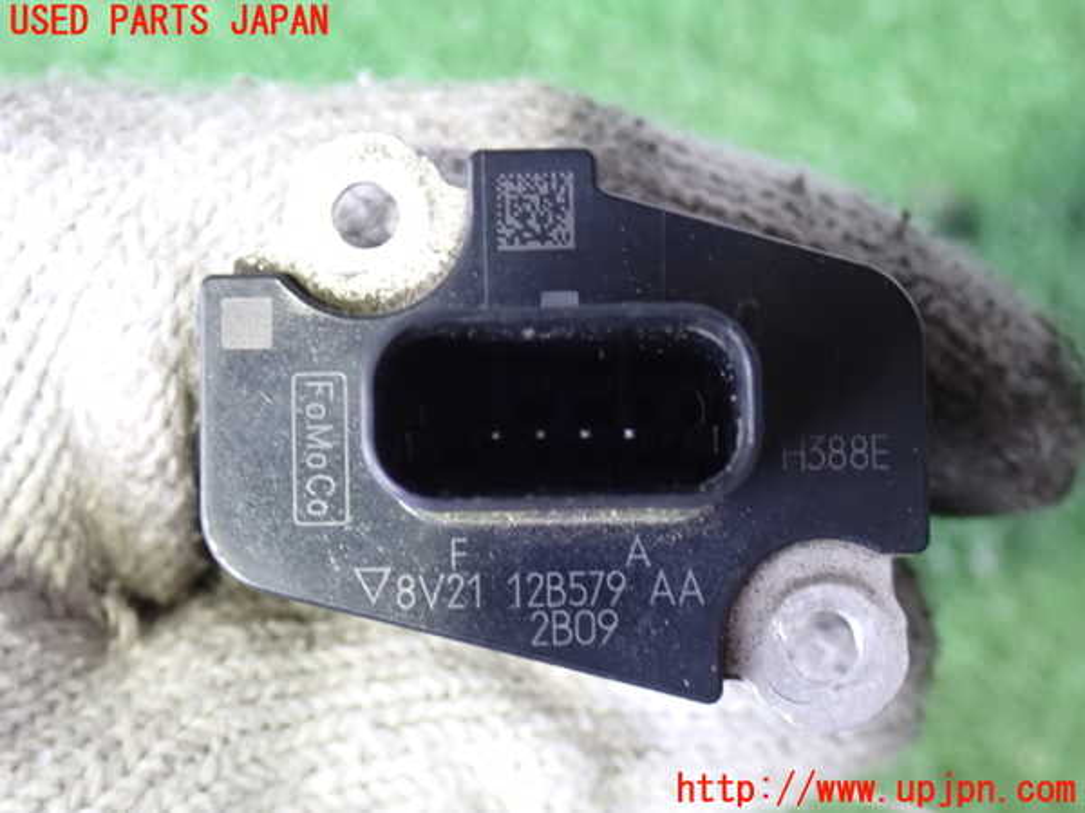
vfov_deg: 19.1
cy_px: 406
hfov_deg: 25.3
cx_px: 542
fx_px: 2413
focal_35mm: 77
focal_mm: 13.65
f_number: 4.1
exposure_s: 1/20
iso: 1600
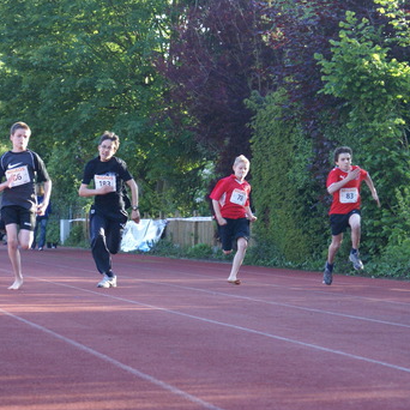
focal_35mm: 141
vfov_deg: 12.4
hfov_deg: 12.4
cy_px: 195
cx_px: 283
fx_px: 1889
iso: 640
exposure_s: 1/250
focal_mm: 70
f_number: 5.6
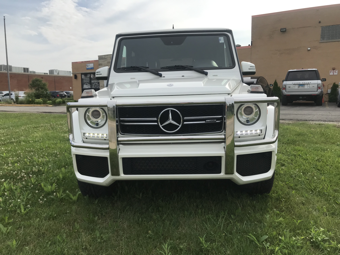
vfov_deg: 49.7
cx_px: 170
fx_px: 275
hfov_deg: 63.4
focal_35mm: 28
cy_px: 128
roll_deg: +1.1
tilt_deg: -6.1
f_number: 1.8
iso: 20
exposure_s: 1/2037
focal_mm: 3.99
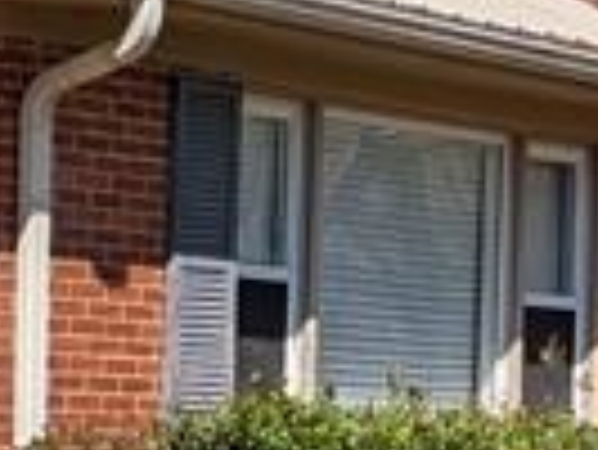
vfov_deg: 8.0
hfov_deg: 9.6
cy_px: 504
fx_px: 3182
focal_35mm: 184
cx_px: -798
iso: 21
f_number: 1.68
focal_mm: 6.9
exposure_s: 1/1715
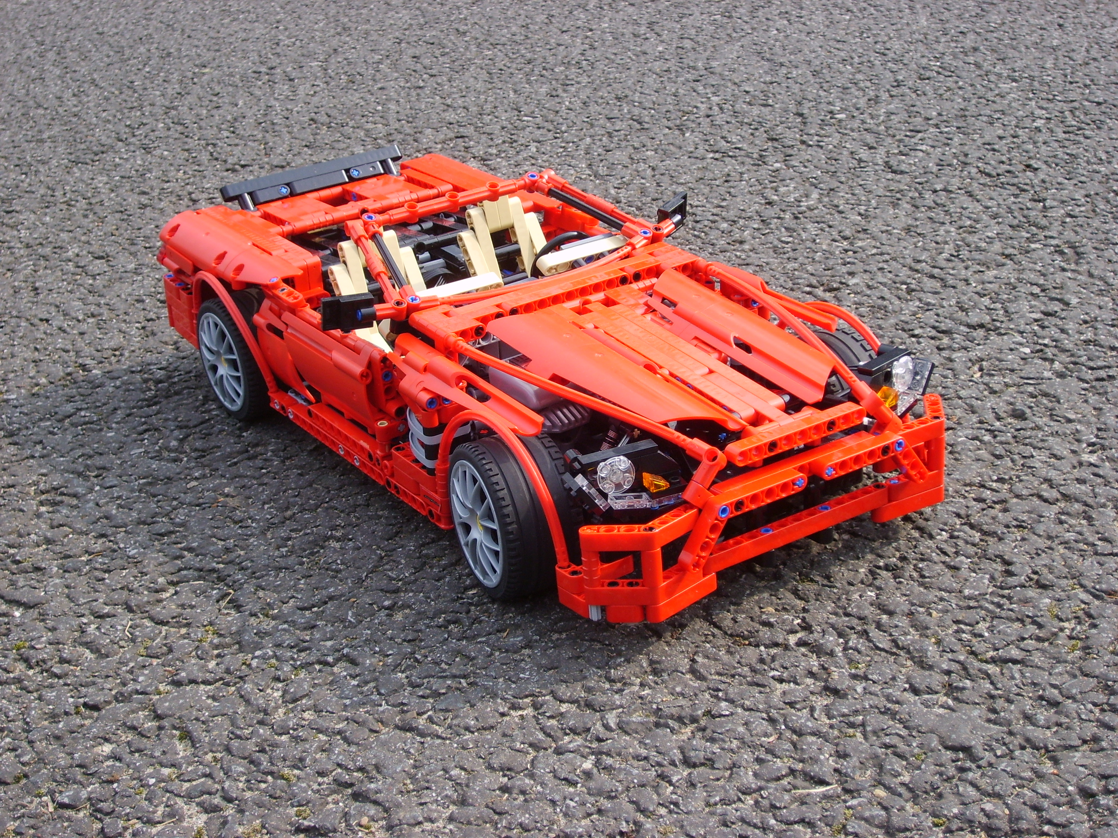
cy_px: 419
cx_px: 559
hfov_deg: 36.8
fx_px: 1679
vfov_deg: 28.0
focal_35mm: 52
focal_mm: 8.7
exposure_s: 1/350
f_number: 3.3
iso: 50
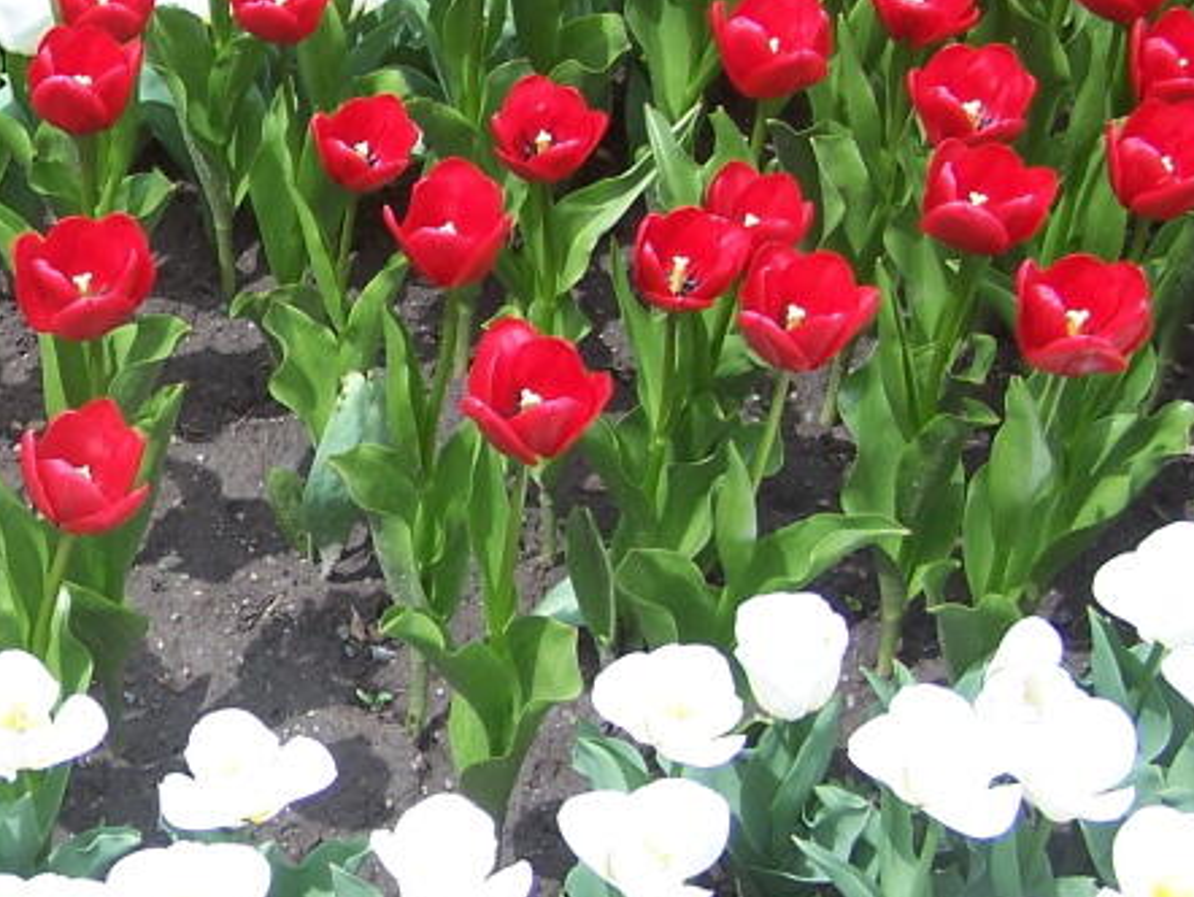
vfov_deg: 16.8
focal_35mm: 88
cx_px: 38
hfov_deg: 21.6
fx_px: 3037
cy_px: 421
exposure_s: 1/500
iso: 80
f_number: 2.8
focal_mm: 6.3
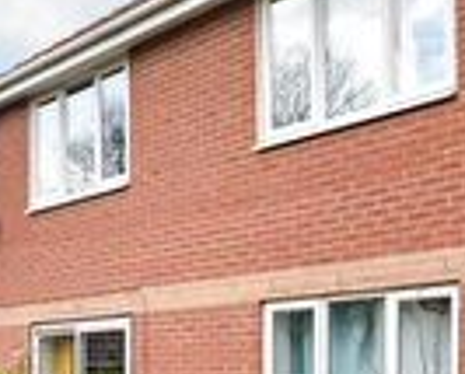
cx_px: -346
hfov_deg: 19.7
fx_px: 1021
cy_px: 376
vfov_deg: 20.1
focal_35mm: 74
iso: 1000
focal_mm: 10
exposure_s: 1/3200
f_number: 3.5
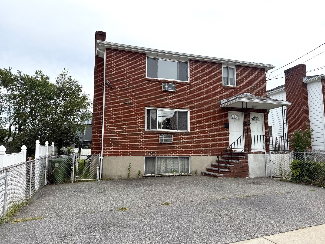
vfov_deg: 56.8
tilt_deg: +7.1
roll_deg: +0.3
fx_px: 225
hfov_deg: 71.6
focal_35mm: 24
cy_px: 122
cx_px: 162
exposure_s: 1/4167
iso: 80
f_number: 1.78
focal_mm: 6.76
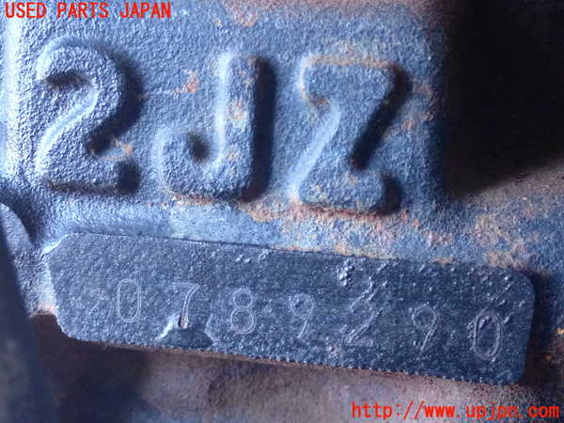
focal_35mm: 82
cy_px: 212
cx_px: 282
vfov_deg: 18.0
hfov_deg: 23.8
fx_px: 1336
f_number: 4.3
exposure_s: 1/125
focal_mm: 14.62
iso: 2500
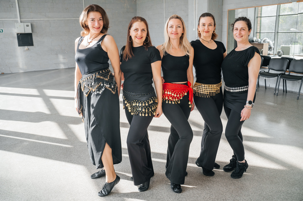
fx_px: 265
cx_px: 152
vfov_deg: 41.7
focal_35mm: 32
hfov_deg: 59.5
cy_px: 100
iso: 360
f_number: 4
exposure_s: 1/250
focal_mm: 31.5
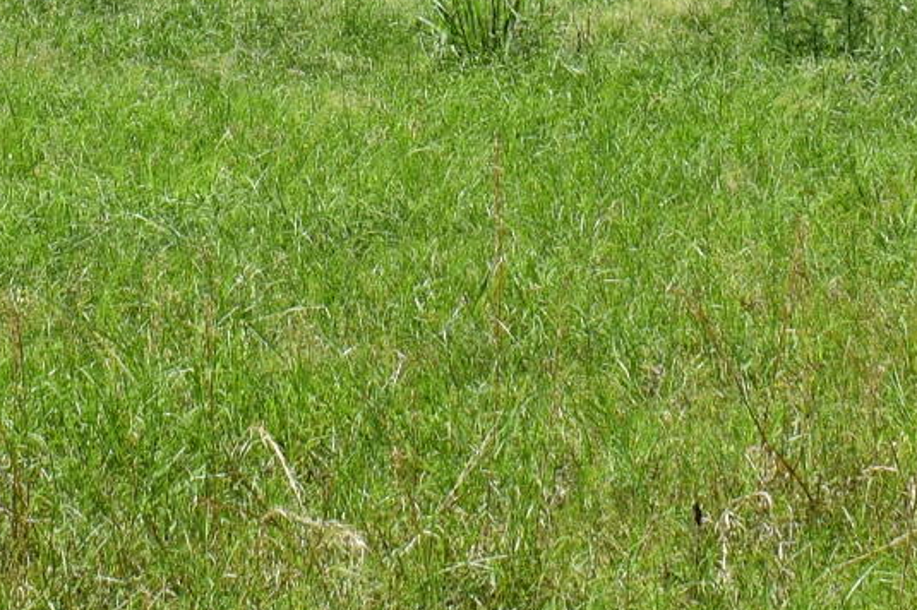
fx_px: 5142
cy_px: -314
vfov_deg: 6.7
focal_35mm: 202
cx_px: 459
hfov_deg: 10.2
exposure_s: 1/250
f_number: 8
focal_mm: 24
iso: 100
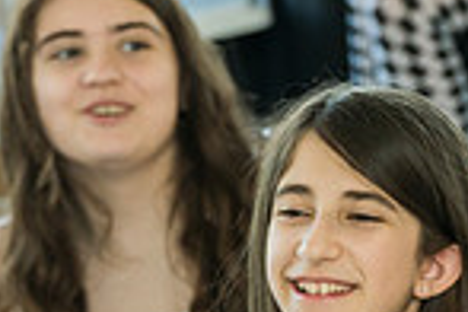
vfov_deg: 2.8
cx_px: 716
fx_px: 6305
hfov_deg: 4.2
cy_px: 387
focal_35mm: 485
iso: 800
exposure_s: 1/160
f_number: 5
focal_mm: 123
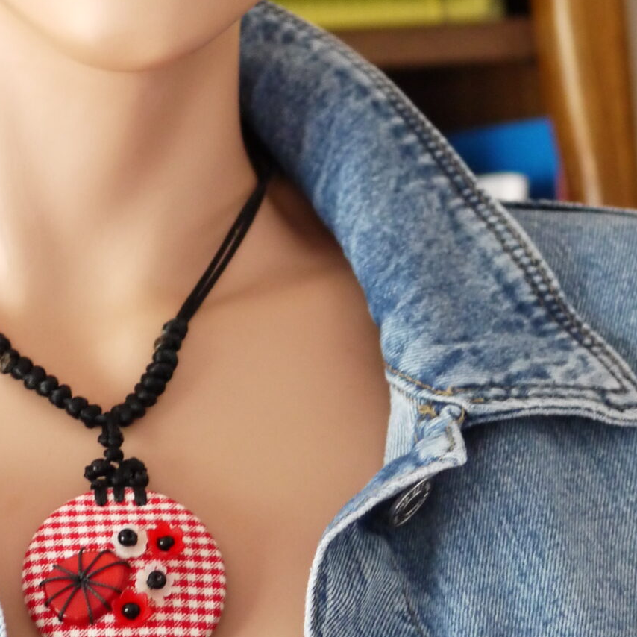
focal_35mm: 159
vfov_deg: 10.9
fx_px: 3310
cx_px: 101
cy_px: 98
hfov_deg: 10.9
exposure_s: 1/15
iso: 800
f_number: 2.8
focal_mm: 30
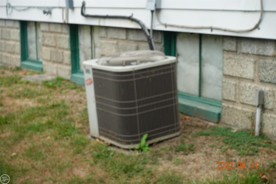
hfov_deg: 29.2
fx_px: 529
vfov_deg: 19.7
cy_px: 92
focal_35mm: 69
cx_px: 138
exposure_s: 1/80
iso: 125
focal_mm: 25.42
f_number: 5.6
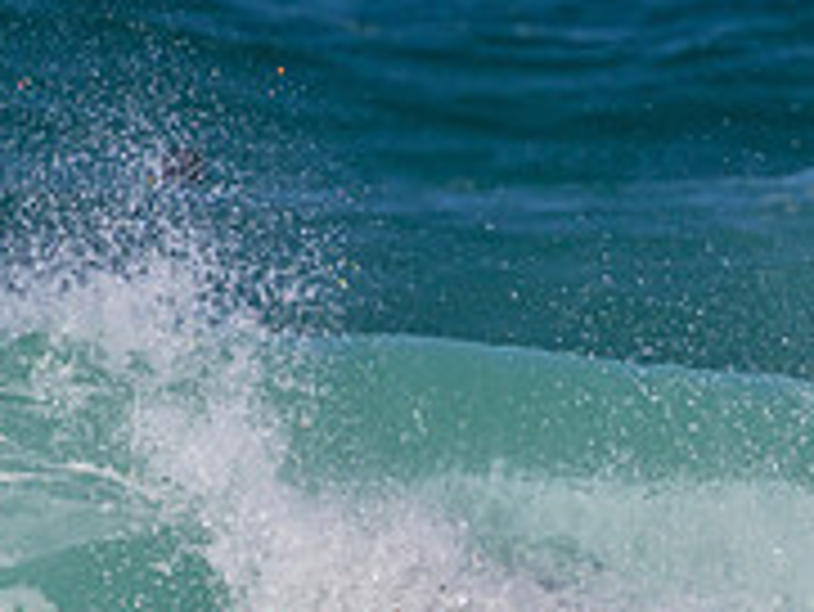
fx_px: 57980
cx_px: 409
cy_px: 758
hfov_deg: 0.8
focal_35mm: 2464
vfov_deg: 0.6
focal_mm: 800
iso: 450
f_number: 11
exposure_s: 1/1600
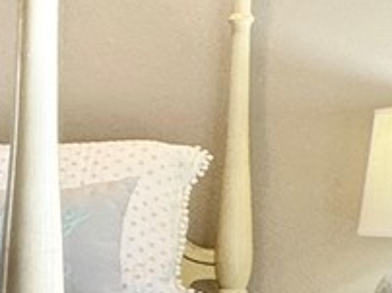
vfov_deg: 13.1
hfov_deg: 12.0
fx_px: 1255
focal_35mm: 111
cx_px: -681
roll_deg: +1.9
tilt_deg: -4.9
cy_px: 289
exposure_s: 1/120
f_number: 2.2
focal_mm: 2.22
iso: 160
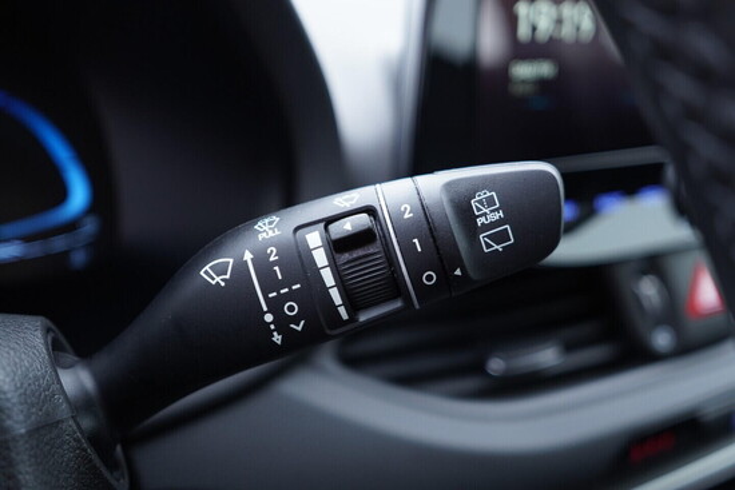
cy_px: 245
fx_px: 735
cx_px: 368
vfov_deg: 36.9
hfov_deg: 53.1
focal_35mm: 36
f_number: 2.8
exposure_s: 1/40
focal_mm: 24
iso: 400
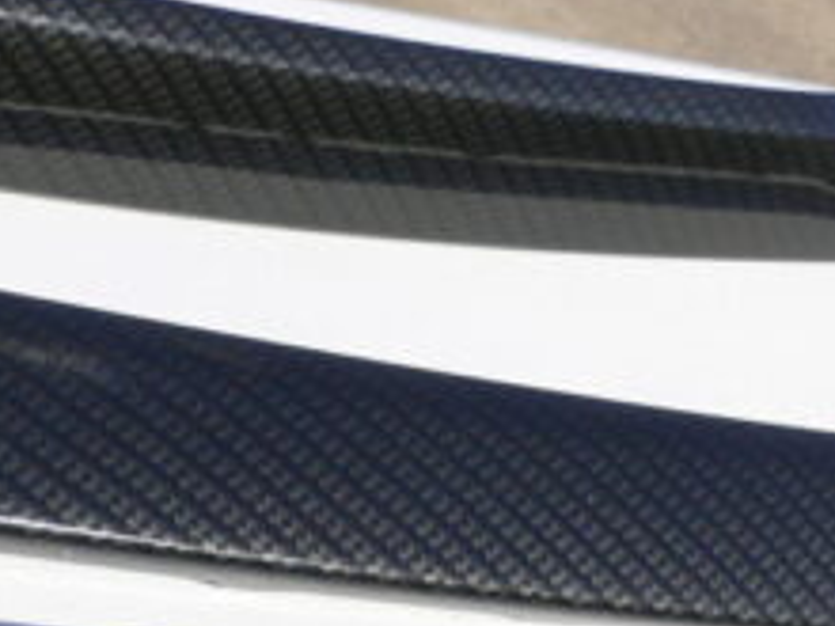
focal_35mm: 127
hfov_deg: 14.6
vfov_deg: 11.1
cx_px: 1199
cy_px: 1024
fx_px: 3063
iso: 80
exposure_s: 1/250
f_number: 5.6
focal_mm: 5.8
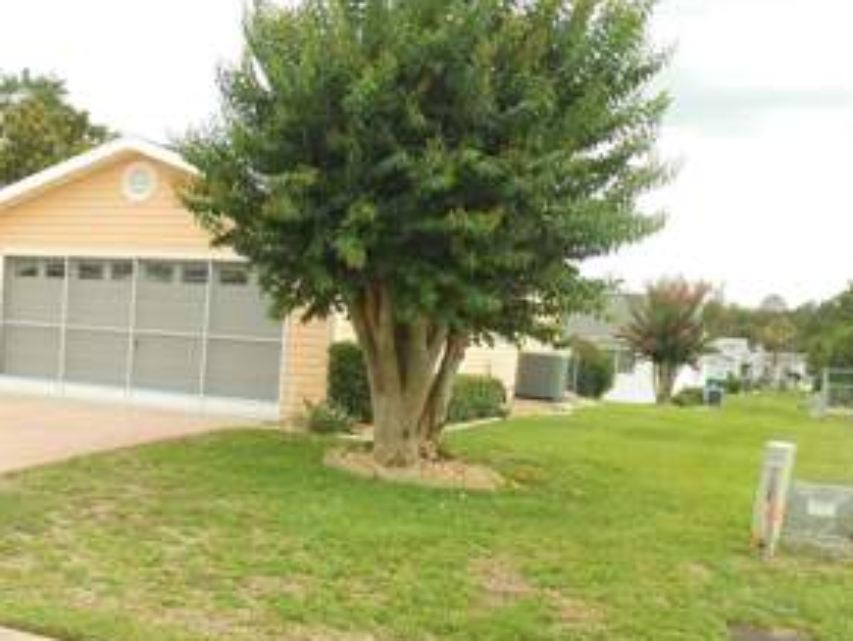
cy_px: 479
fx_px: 1060
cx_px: 185
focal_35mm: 43
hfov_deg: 42.1
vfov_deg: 33.0
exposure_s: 1/320
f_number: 3.5
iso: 80
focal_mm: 4.6
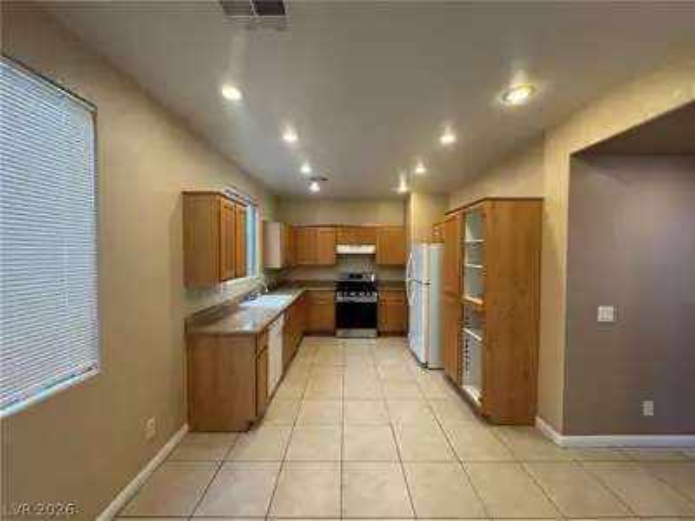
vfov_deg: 85.7
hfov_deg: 102.1
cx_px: 348
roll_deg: -0.6
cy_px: 260
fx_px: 281
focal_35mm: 14
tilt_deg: -2.4
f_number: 2.2
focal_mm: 2.22
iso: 320
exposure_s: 1/120
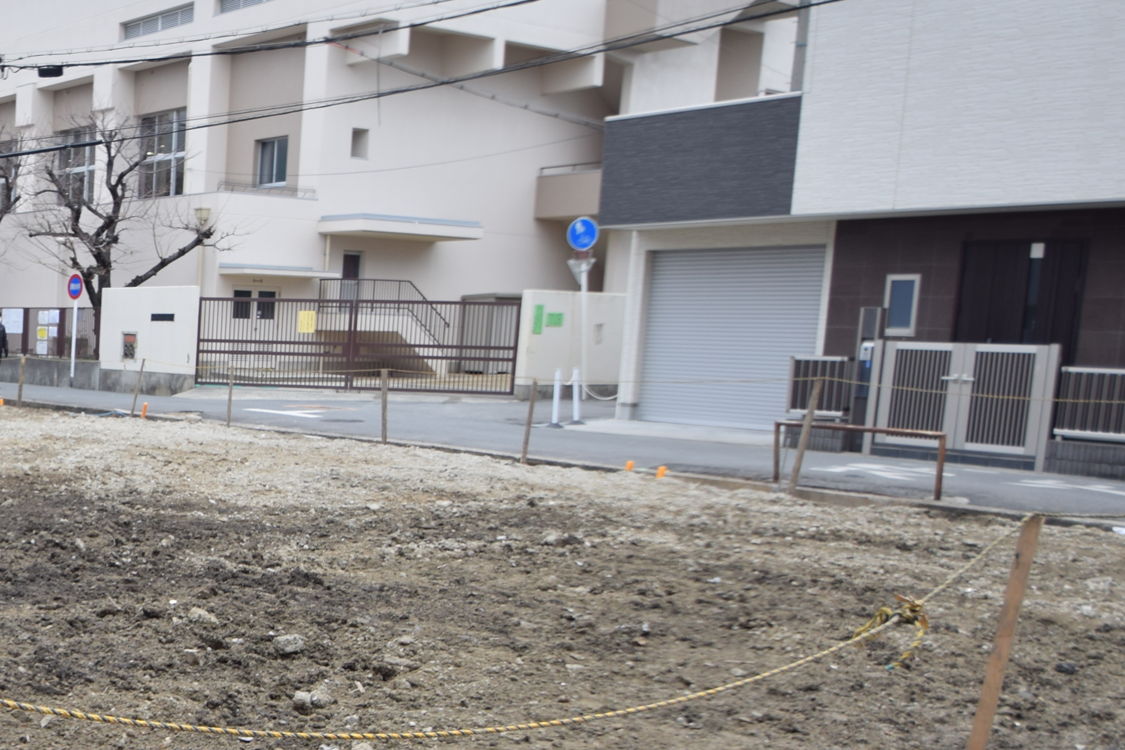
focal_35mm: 40
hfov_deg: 39.2
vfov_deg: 33.6
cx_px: -138
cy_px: 464
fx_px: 1237
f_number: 4.5
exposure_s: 1/80
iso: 100
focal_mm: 11.5
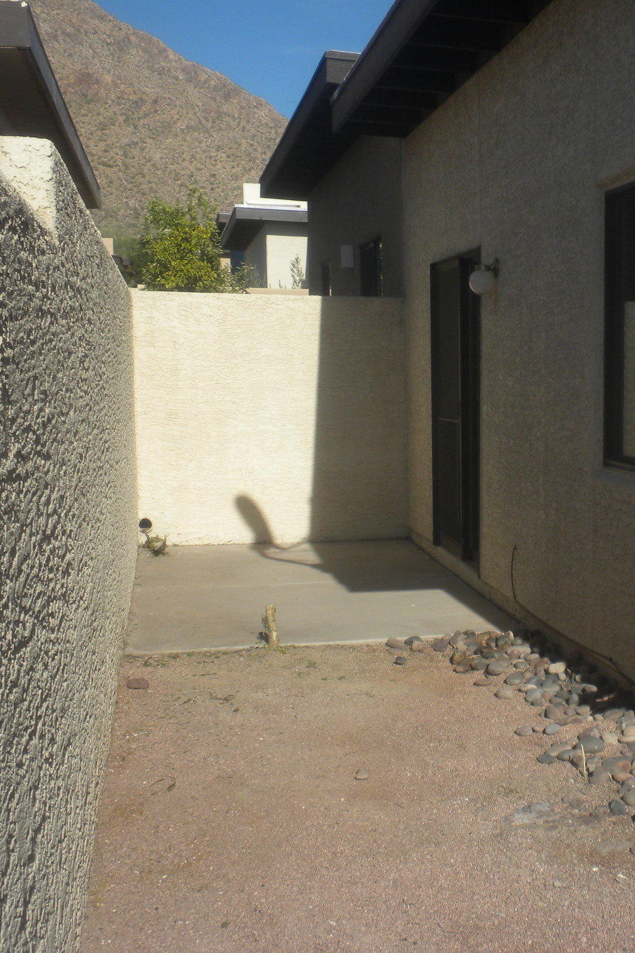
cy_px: 479
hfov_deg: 25.3
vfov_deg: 38.2
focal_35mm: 52
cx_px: 552
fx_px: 1376
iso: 64
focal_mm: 6.6
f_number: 10
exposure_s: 1/186
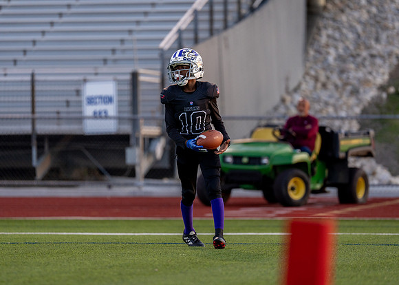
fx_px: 2578
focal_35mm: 228
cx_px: 200
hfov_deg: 8.9
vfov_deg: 6.3
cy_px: 142
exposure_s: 1/1250
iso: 800
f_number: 2.8
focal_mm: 200
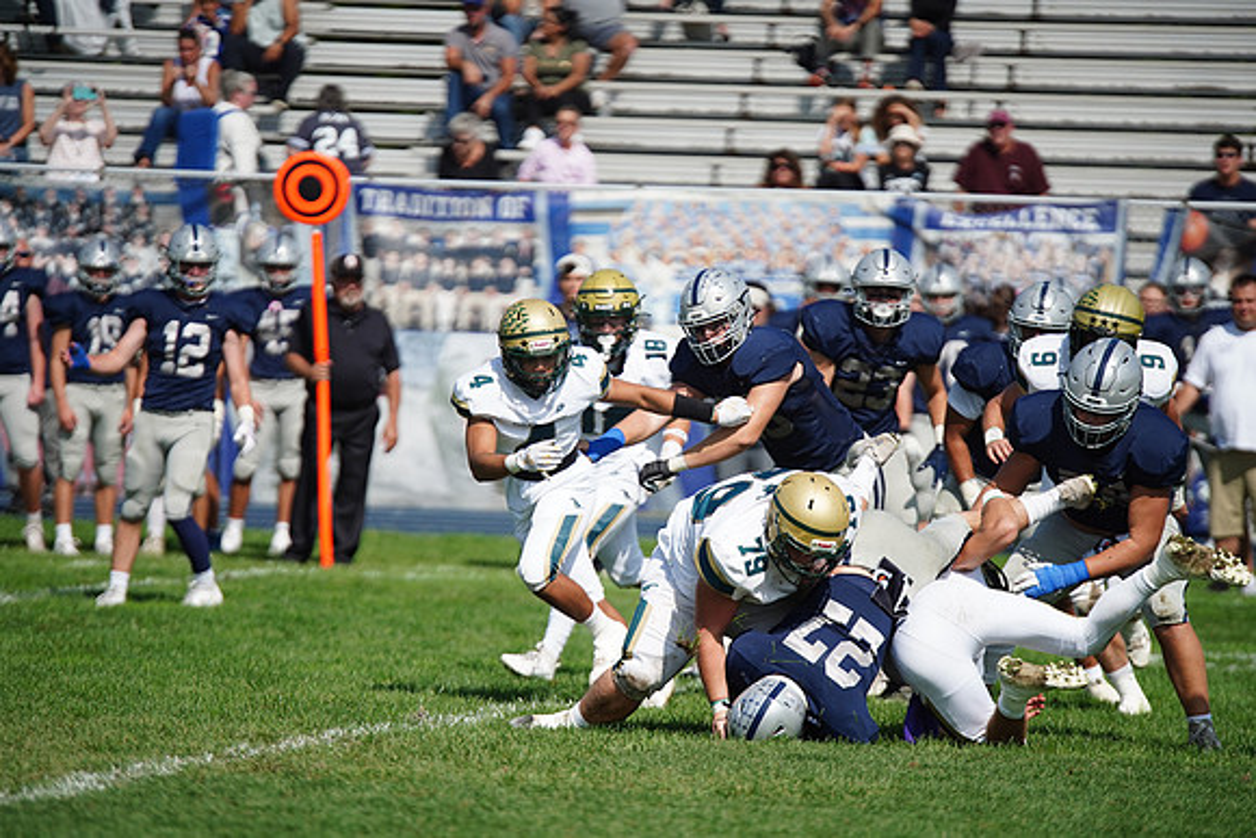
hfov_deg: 6.9
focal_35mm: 300
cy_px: 419
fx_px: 10469
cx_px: 628
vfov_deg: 4.6
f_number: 2.8
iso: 500
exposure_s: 1/8000
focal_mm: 300
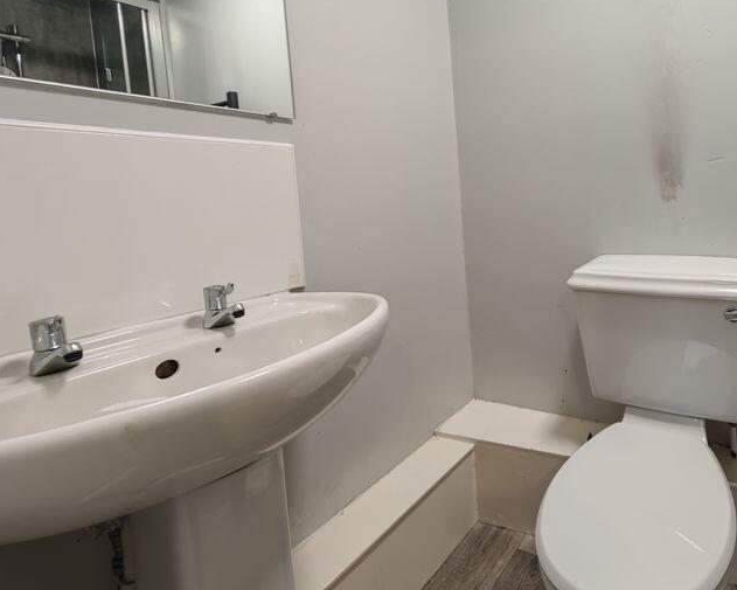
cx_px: 558
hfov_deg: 76.7
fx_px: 414
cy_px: 217
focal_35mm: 19
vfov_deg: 69.6
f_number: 1.8
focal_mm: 2.03
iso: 200
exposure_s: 1/33.3
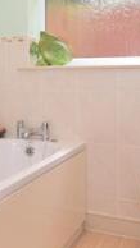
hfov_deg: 21.3
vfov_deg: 38.5
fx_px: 350
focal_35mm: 53
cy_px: 75
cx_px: -19
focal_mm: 10
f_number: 5.6
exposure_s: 1/60
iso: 400
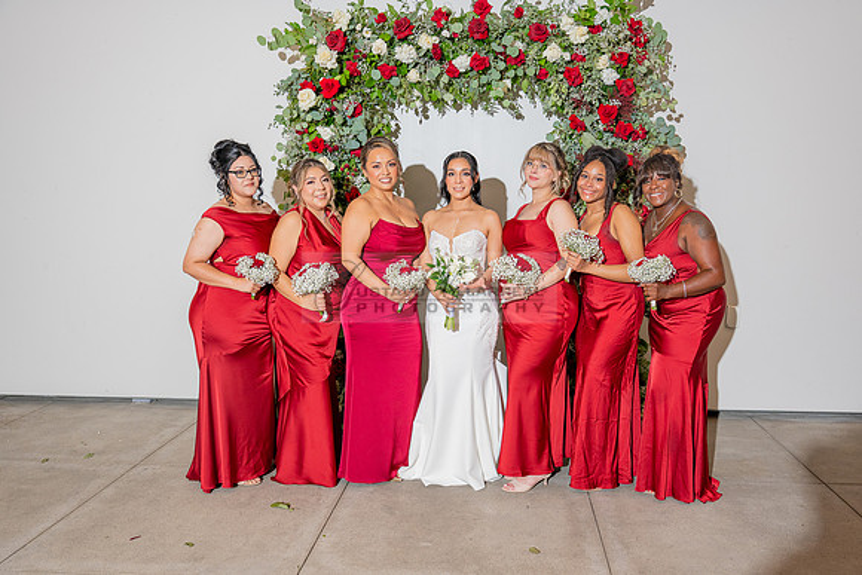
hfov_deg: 58.7
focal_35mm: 32
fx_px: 766
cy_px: 288
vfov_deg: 41.1
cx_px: 431
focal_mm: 32
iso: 800
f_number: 4
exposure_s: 1/200
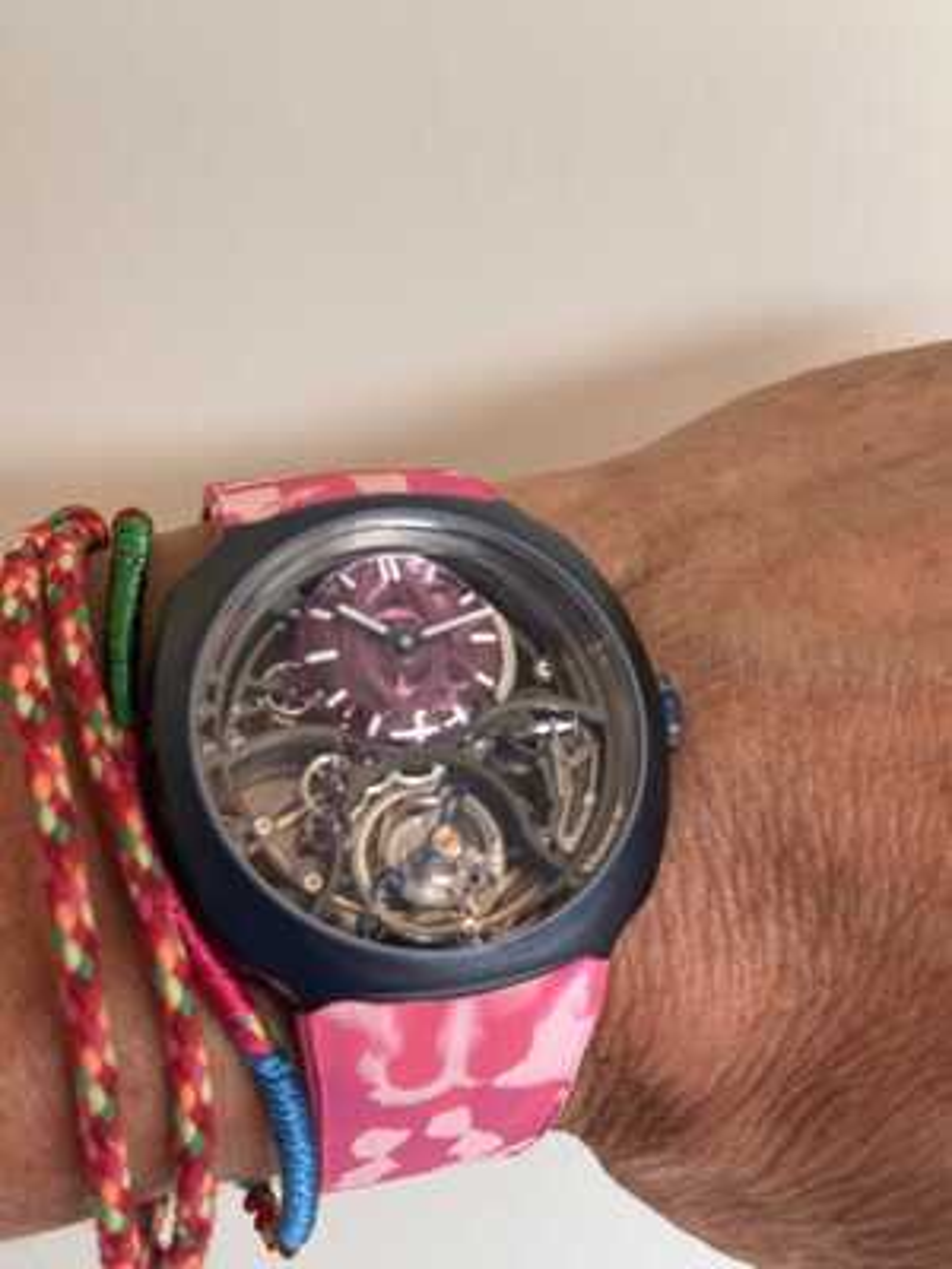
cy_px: 634
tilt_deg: -18.0
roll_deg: +3.5
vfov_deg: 39.7
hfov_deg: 30.3
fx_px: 1760
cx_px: 476
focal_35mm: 48
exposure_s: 1/91
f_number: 1.78
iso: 80
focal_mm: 6.86
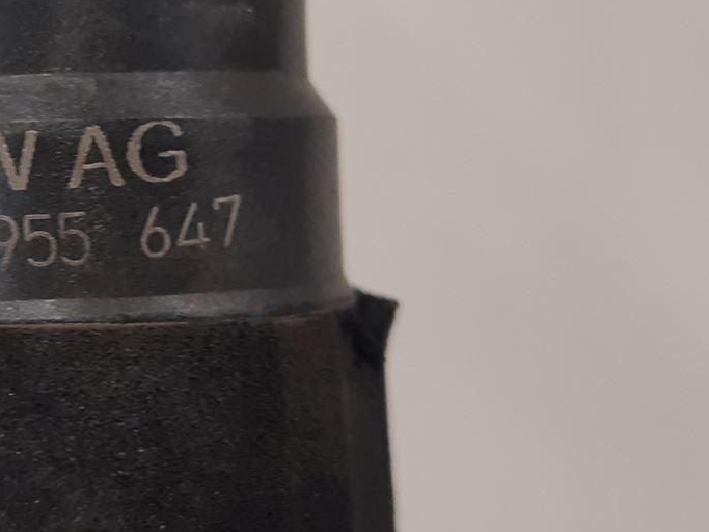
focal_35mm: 78
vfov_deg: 18.8
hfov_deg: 24.0
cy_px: 171
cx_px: 16
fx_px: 1597
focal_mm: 3.93
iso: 125
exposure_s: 1/50
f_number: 1.7
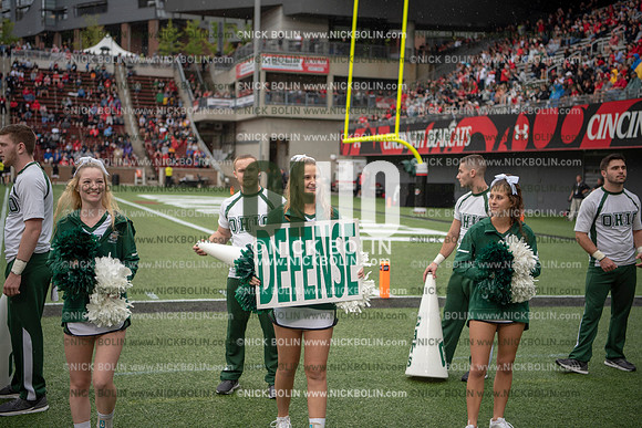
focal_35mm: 52
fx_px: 928
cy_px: 214
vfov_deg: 26.0
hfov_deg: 38.2
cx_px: 321
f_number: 2.8
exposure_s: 1/800
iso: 250
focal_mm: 52
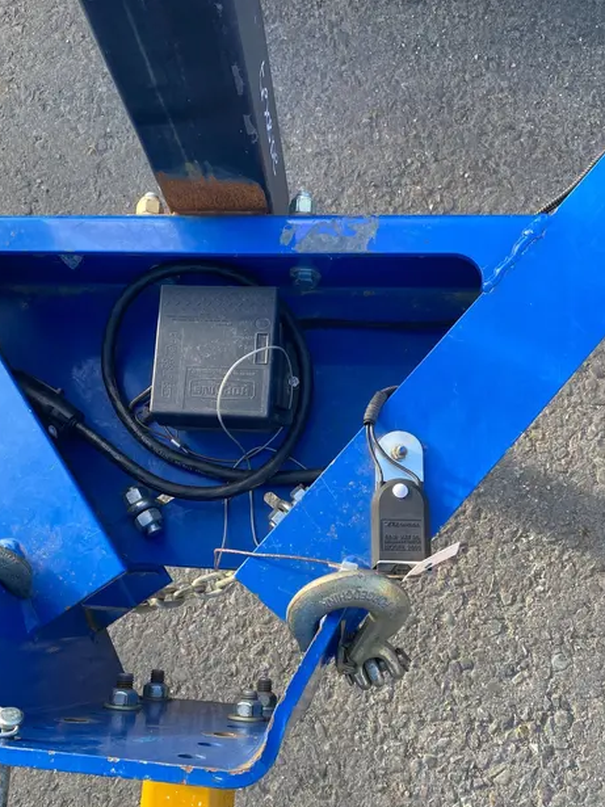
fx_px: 723
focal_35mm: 31
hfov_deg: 45.3
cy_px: 457
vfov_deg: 58.2
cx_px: 257
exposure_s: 1/121
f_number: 1.8
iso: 40
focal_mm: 4.25
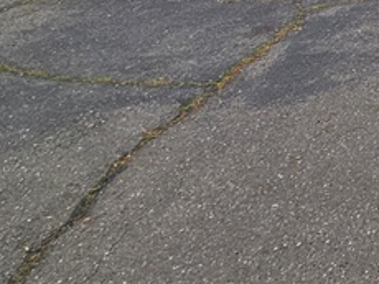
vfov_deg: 20.0
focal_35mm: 58
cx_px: 649
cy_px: -193
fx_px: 634
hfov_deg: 22.6
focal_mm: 2.2
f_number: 2.2
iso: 50
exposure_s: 1/1449
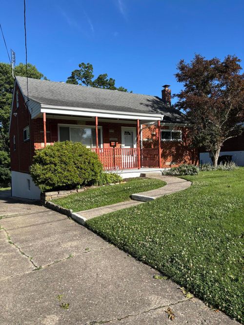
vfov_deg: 67.3
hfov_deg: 53.0
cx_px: 122
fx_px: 244
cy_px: 162
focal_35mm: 26
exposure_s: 1/2062
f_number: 1.6
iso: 50
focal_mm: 5.96
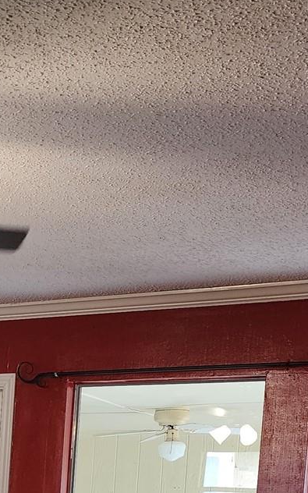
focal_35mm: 79
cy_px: 591
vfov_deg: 23.8
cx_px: -135
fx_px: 1061
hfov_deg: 15.4
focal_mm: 6.4
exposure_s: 1/120
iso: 400
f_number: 1.8
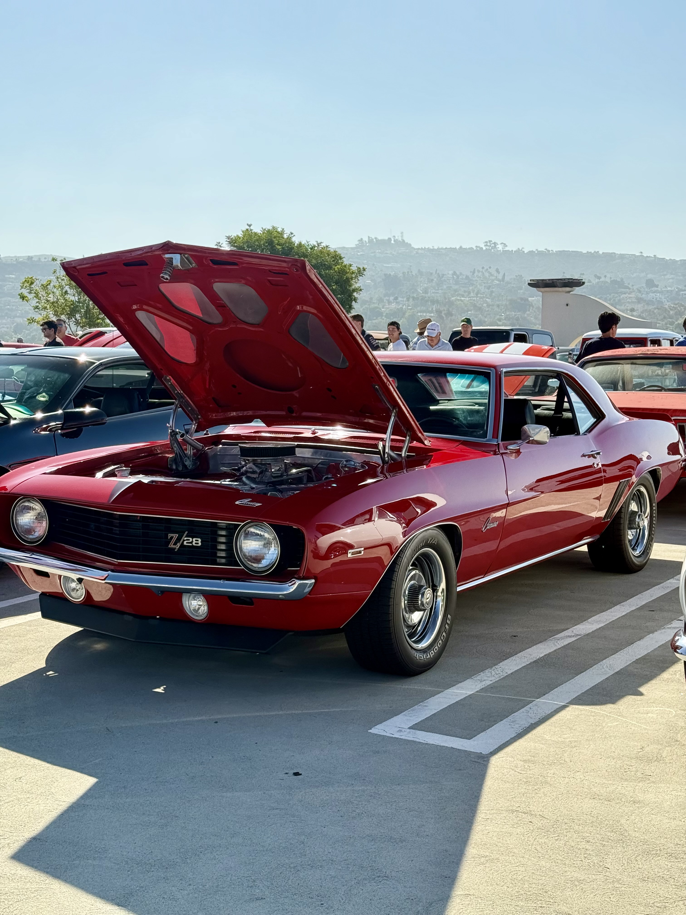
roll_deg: -0.7
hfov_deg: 30.3
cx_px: 343
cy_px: 458
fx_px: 1268
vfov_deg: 39.7
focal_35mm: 48
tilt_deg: -4.2
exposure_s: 1/1377
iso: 100
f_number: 1.78
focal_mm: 6.76
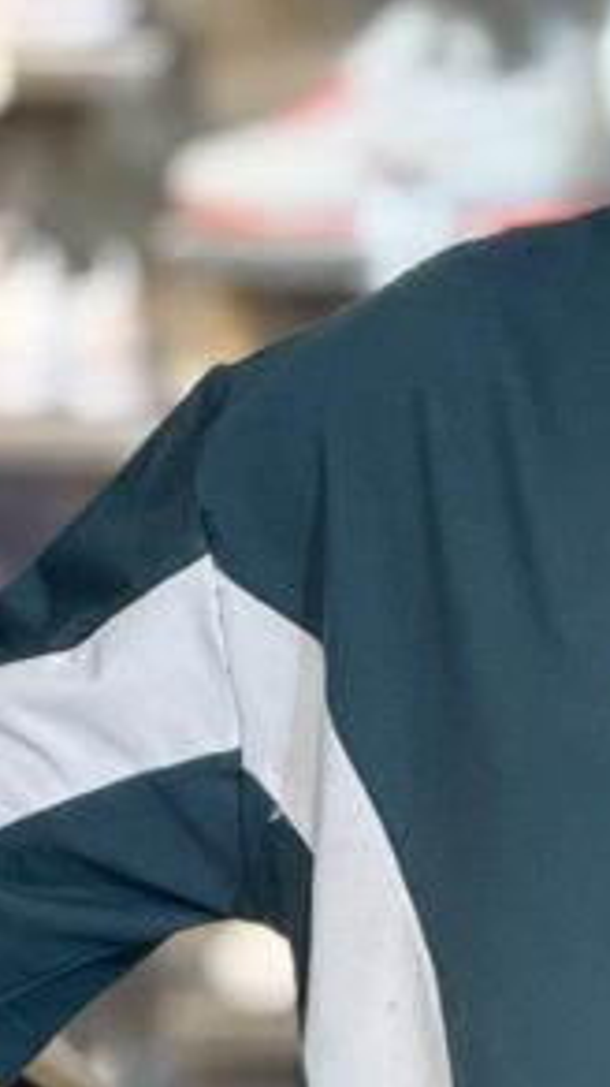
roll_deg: -0.7
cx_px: 1008
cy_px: 1001
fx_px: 13185
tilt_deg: -3.3
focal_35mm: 458
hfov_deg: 2.6
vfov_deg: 4.7
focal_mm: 15.66
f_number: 2.8
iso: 160
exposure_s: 1/100
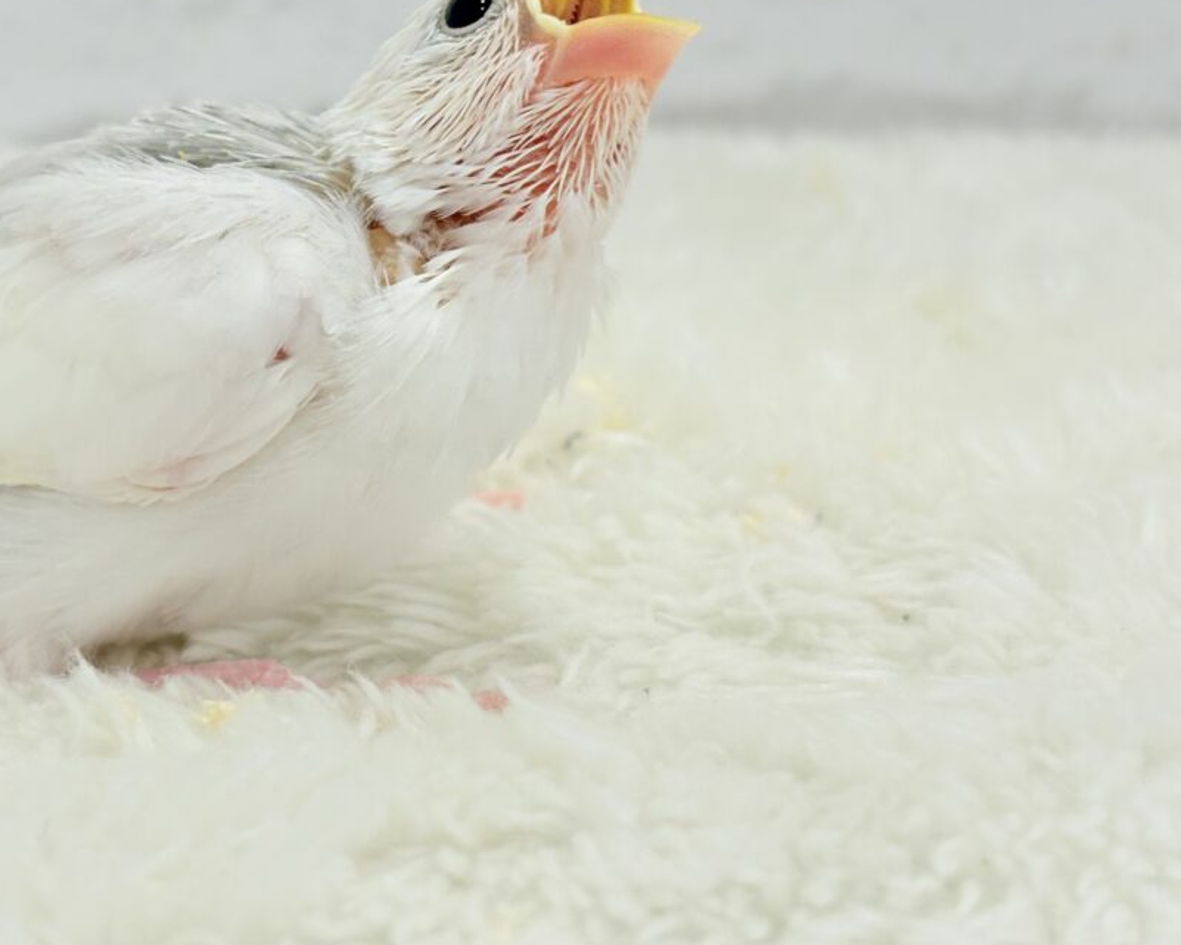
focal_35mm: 76
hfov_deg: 24.9
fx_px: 2657
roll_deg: -0.6
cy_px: 313
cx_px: 355
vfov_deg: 20.1
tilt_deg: -16.3
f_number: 1.6
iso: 50
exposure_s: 1/100
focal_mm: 5.96
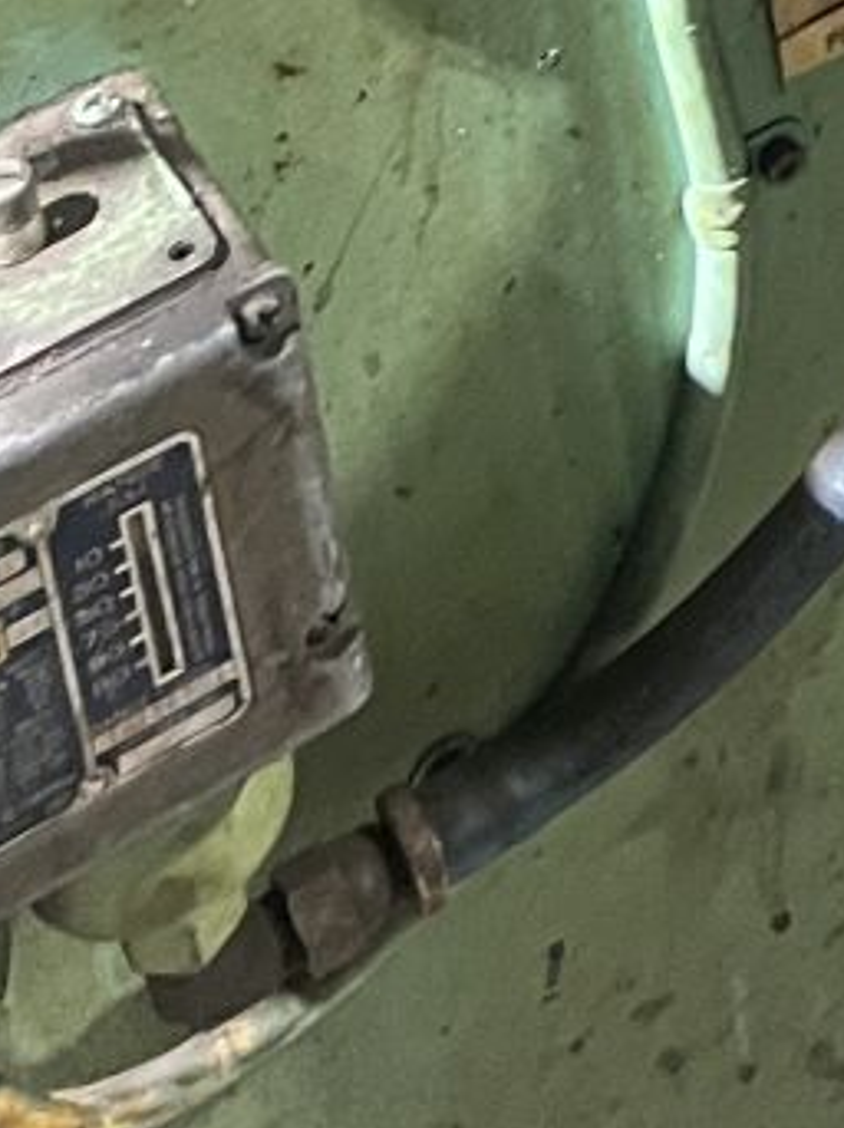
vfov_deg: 11.2
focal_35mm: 142
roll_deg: +1.9
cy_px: -1727
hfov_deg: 9.2
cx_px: 2133
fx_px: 4622
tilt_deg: -21.5
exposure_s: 1/30
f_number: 1.5
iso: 500
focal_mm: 5.7
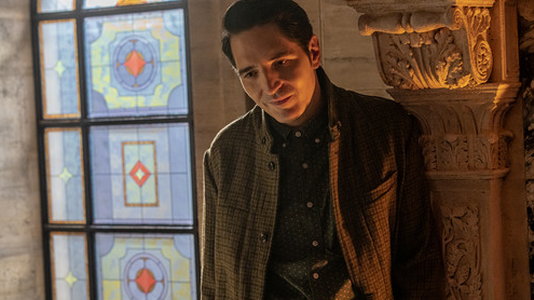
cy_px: 145
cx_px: 266
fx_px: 1274
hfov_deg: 23.7
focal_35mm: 90
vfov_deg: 13.4
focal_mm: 85
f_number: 3.5
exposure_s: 1/100
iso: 2500
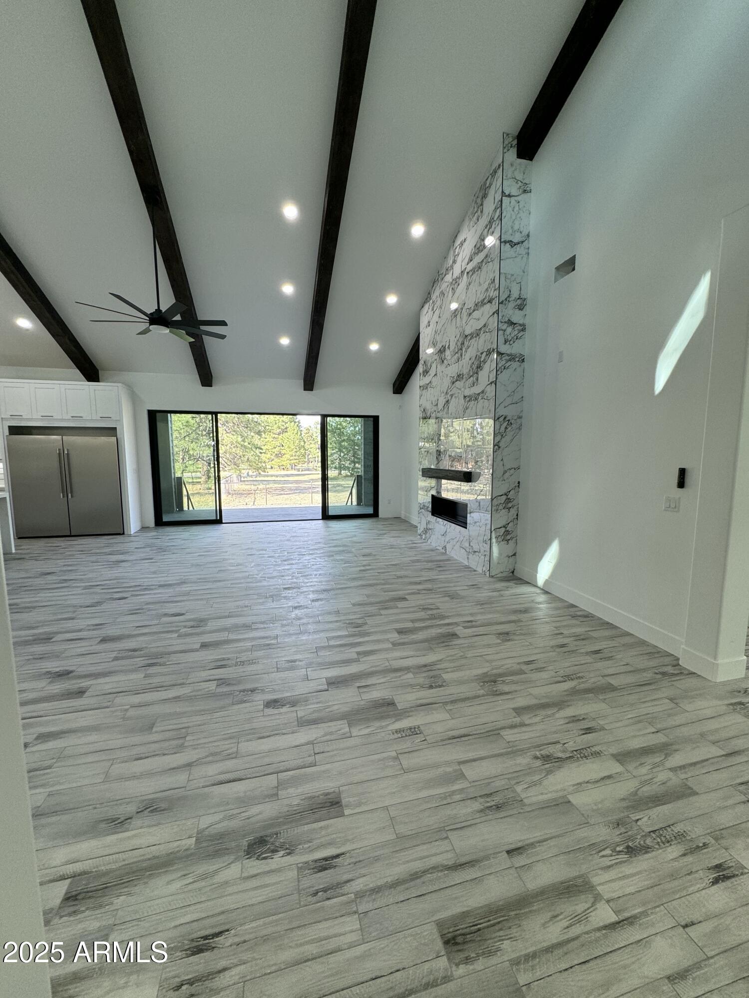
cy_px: 499
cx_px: 374
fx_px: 404
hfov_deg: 85.7
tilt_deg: -7.5
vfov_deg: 102.1
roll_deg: +0.7
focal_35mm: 14
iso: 80
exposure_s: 1/120
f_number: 2.2
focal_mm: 2.22
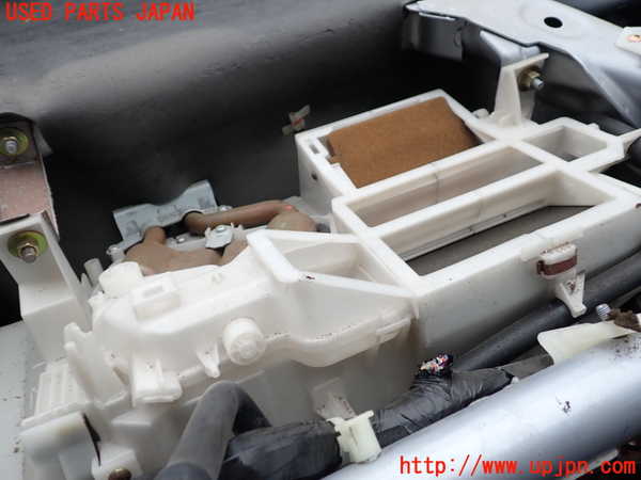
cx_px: 320
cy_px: 240
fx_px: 556
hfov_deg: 60.0
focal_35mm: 30
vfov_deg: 46.8
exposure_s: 1/125
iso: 100
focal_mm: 5.4
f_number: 2.3
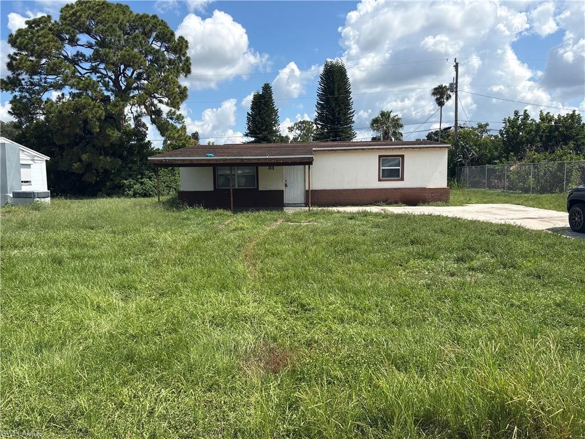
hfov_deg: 67.3
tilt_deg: -3.8
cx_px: 292
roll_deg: +1.2
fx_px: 439
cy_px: 220
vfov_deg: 53.1
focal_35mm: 26
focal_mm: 5.96
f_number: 1.6
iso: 50
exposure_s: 1/4329
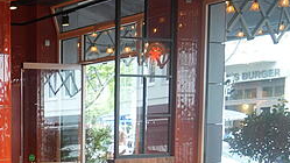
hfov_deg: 22.3
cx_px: -120
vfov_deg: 14.1
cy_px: 219
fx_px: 630
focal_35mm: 82
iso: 1600
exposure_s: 1/160
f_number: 4
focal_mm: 24
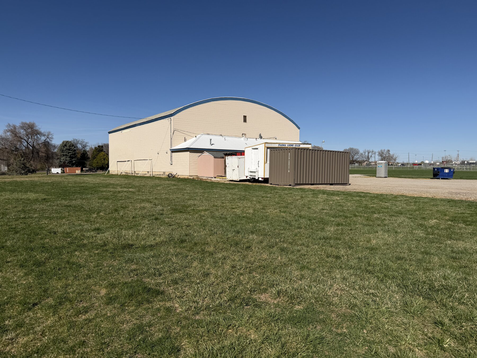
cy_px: 179
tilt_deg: -2.2
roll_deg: -0.2
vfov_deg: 56.8
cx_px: 238
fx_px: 331
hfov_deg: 71.6
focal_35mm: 24
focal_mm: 6.76
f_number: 1.78
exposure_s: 1/9091
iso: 80
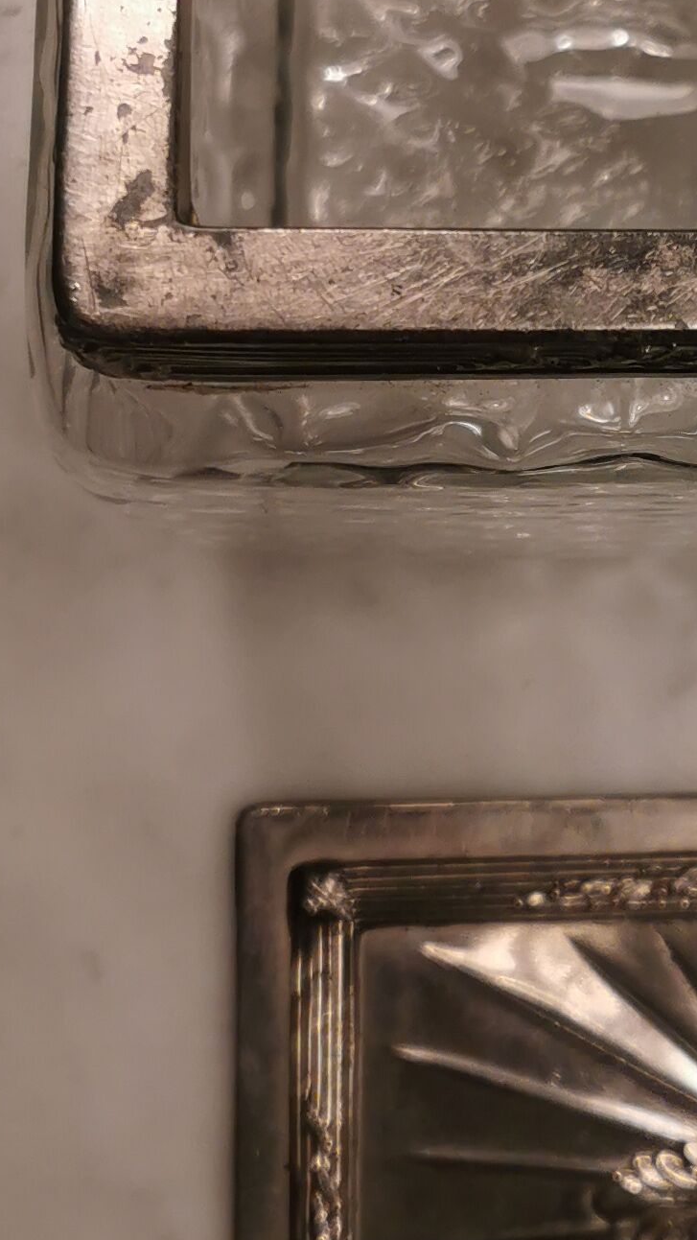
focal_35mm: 83
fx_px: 2728
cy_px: 358
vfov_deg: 25.4
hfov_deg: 14.1
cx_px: 859
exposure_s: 1/144
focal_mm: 5.56
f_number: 1.6
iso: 50
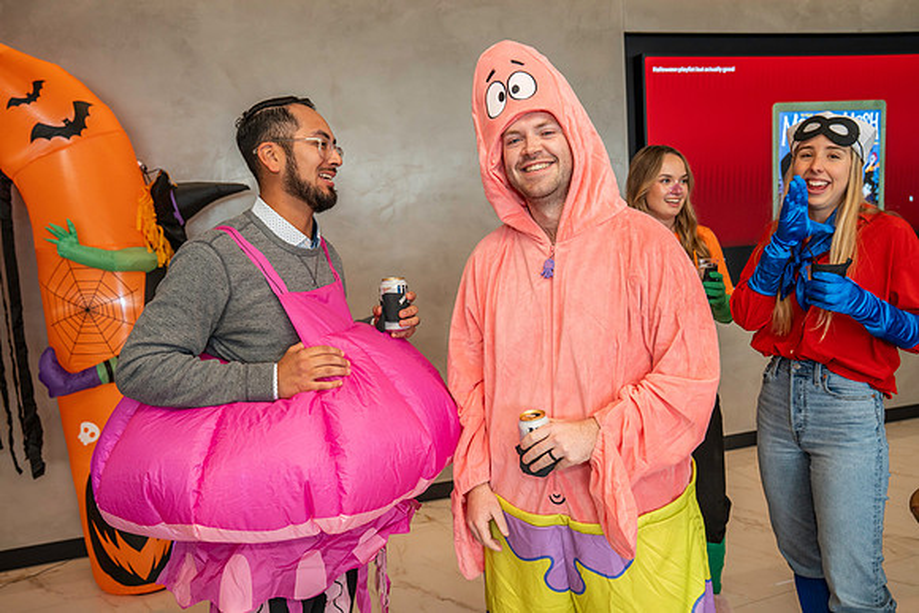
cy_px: 306
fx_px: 740
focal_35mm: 29
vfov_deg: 45.0
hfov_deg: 63.6
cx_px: 460
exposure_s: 1/160
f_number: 4
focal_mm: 29
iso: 1000
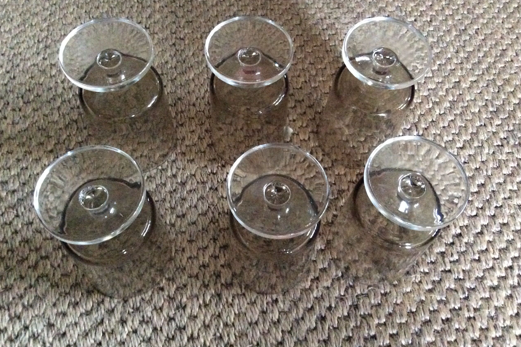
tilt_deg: -60.5
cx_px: 262
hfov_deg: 55.8
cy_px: 158
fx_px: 492
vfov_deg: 38.8
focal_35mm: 34
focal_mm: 3.3
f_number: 2.4
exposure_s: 1/17
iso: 640
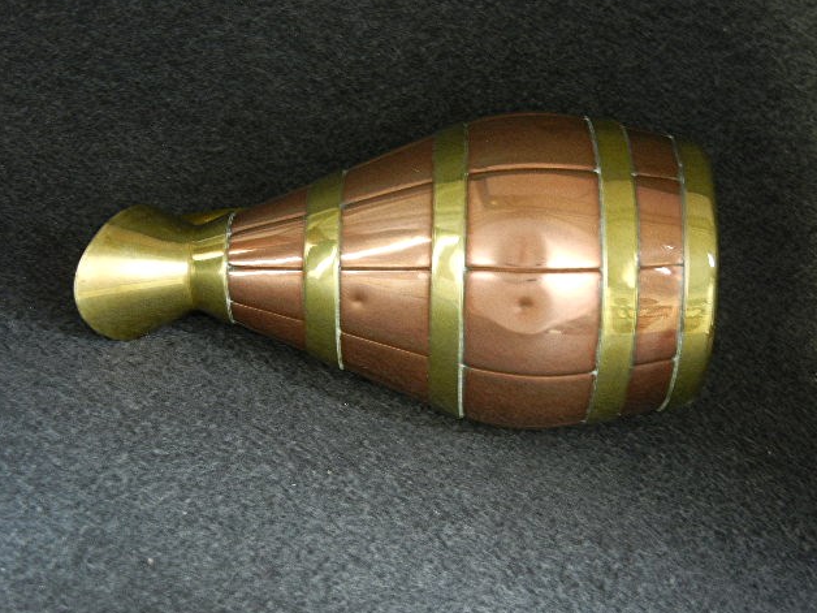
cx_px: 411
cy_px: 308
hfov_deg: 36.2
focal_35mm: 53
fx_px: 1251
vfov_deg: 27.5
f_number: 3.9
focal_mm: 9.3
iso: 200
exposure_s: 1/1.7
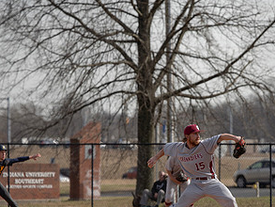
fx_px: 2615
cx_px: 165
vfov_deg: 4.5
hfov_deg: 6.0
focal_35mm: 329
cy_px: 173
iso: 100
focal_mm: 173
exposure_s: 1/640
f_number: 4
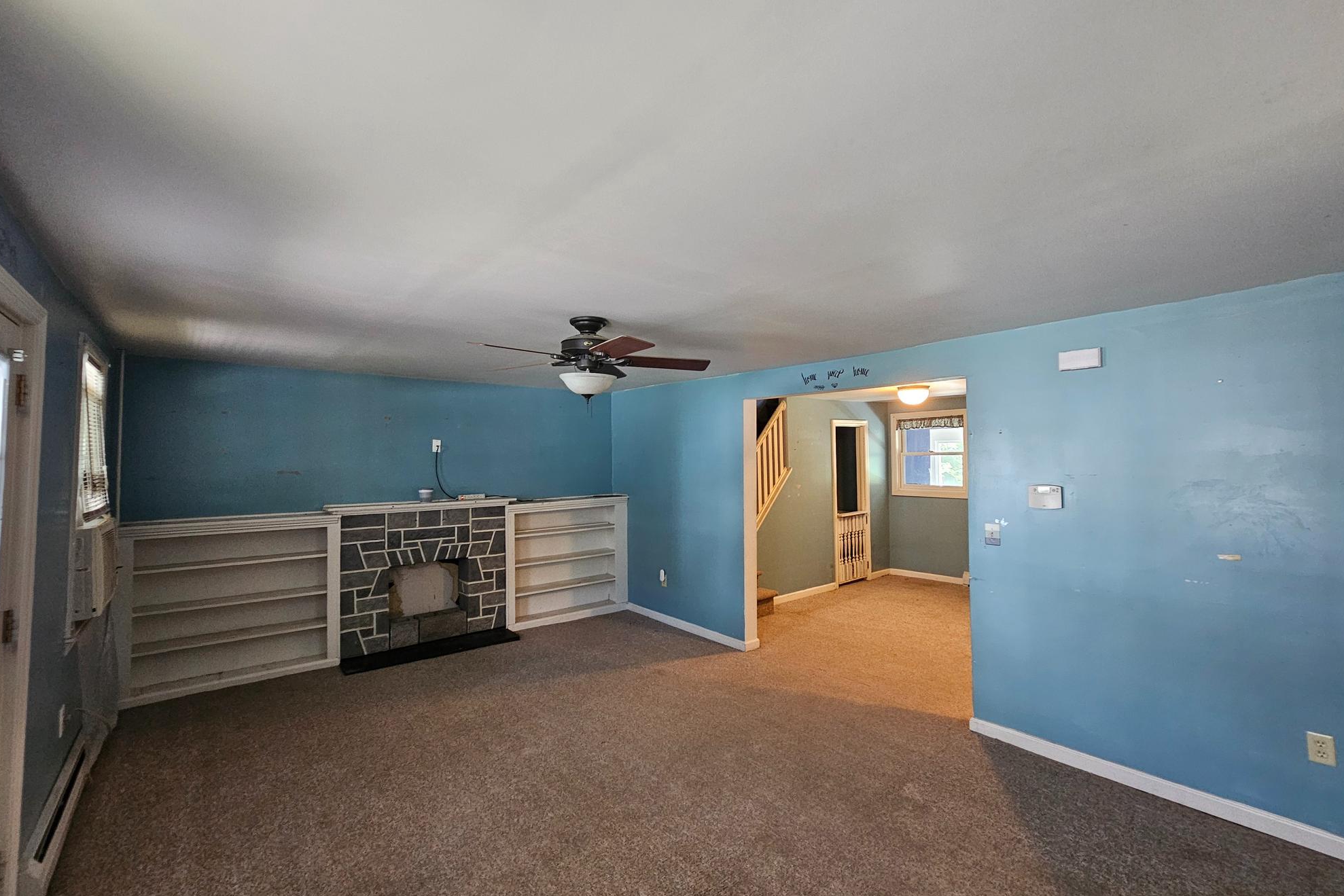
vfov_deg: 81.2
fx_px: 523
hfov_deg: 104.2
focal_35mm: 14
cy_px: 446
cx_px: 656
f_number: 2.2
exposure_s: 1/30
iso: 320
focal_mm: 2.2
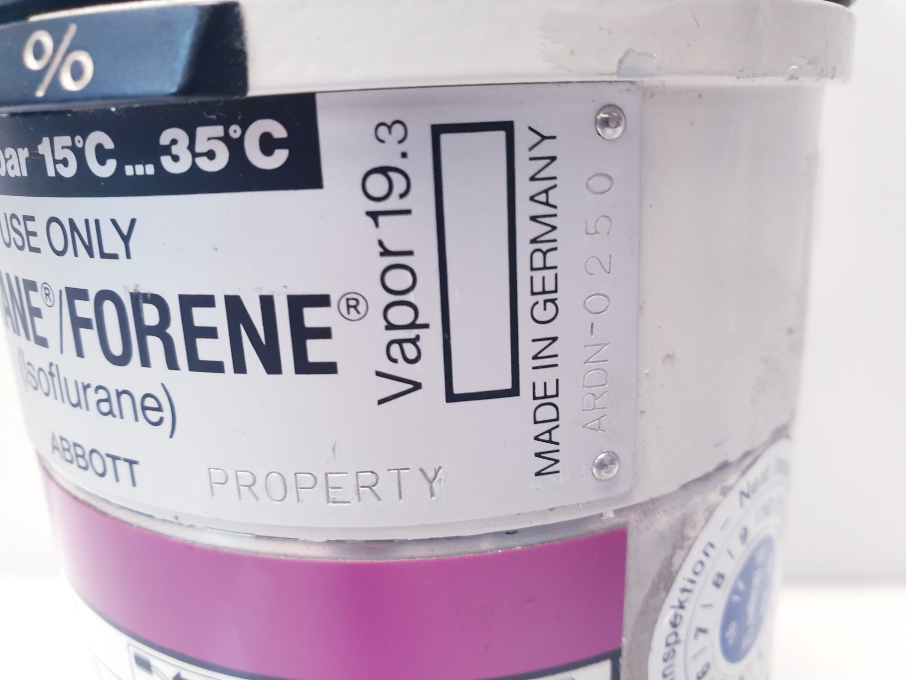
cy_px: 340
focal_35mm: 26
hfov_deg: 67.3
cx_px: 453
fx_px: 680
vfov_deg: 53.1
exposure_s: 1/50
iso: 160
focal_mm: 4.3
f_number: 2.4
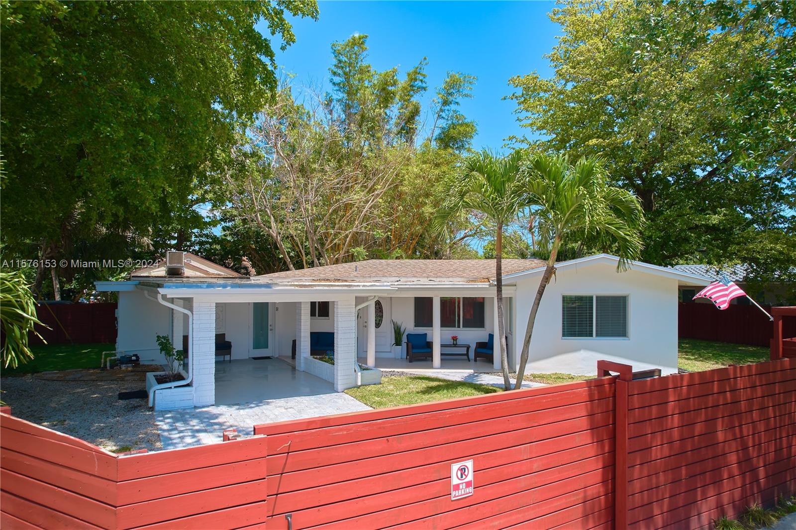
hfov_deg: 78.6
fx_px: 486
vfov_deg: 57.2
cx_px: 398
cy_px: 265
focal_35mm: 22
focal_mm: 8.38
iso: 100
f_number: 2.8
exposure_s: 1/30
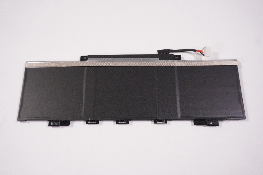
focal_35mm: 34
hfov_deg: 55.1
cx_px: 132
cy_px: 88
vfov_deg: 38.3
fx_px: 252
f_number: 5.6
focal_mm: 23
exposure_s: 1/250
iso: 640
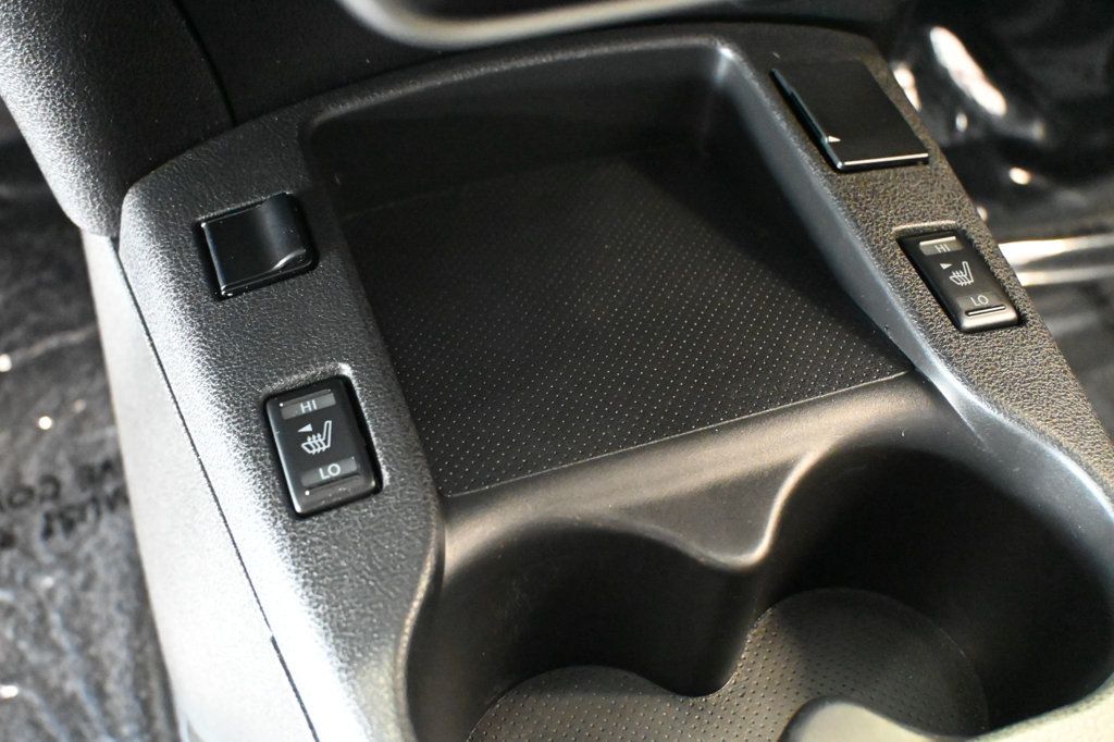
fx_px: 1276
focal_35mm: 41
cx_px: 557
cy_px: 371
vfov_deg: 32.4
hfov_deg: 47.2
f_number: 4.5
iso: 12800
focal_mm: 27.5
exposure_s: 1/15
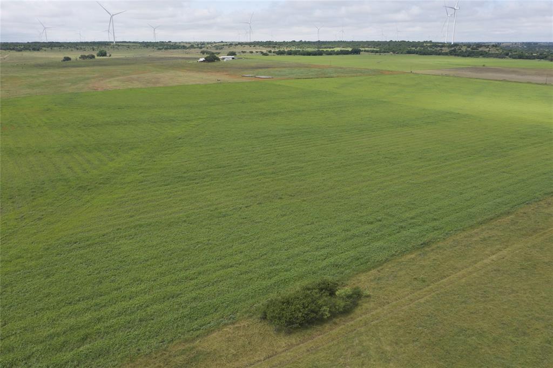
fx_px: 430
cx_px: 276
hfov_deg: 65.5
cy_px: 184
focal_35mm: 28
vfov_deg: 46.3
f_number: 5.6
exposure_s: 1/500
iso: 100
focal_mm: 10.26
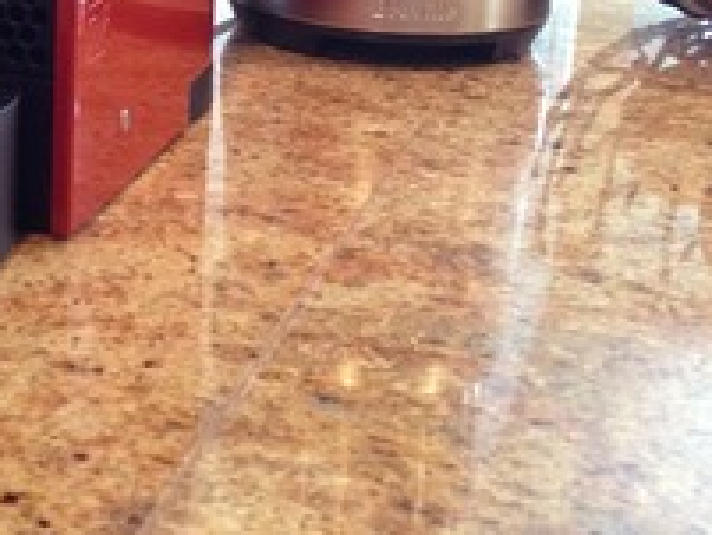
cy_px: -48
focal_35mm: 87
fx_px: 1791
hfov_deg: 21.6
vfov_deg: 16.5
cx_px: -11
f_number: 2.4
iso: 160
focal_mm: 4.28
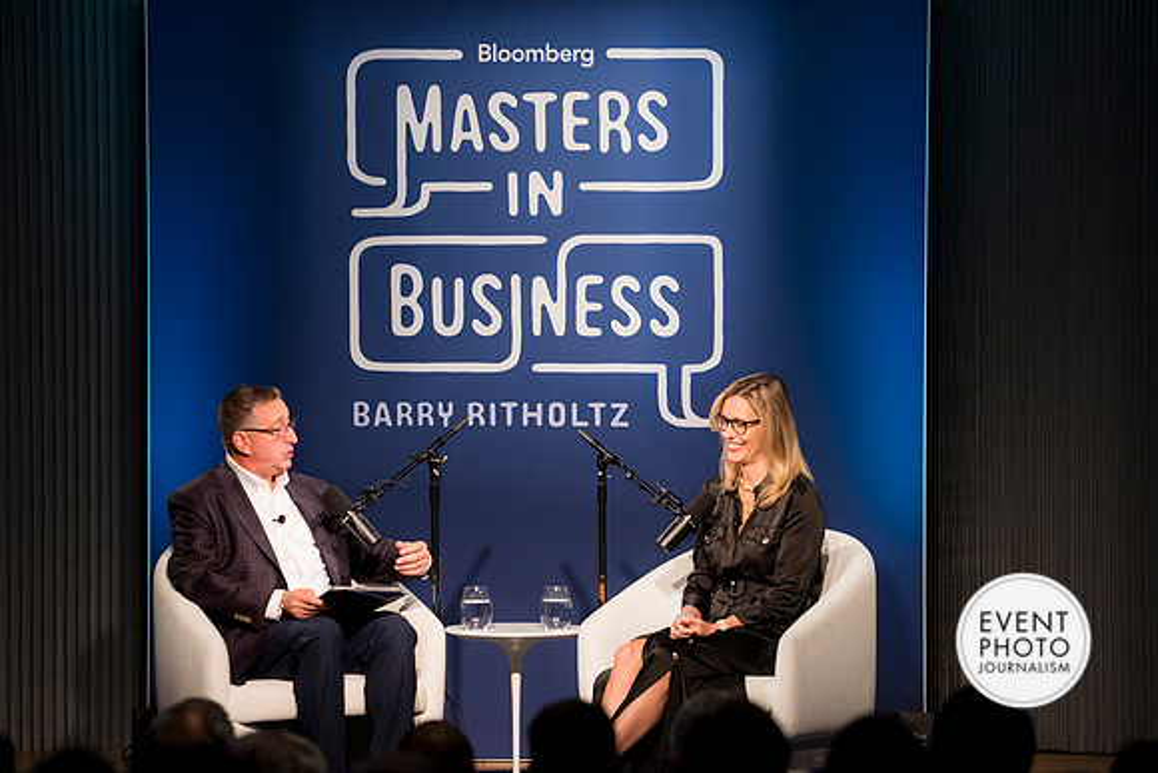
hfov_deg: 13.1
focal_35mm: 157
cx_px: 579
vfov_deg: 8.8
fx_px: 5049
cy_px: 386
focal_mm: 155
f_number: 2.8
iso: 1250
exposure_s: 1/125
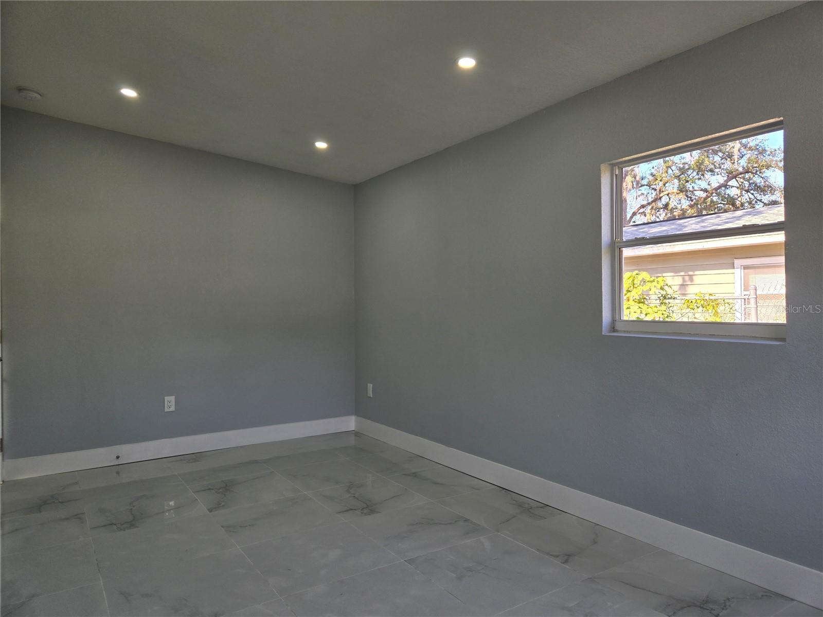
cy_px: 308
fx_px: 547
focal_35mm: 23
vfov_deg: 58.9
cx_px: 412
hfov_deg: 73.9
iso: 25
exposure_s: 1/151
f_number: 1.8
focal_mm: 5.4
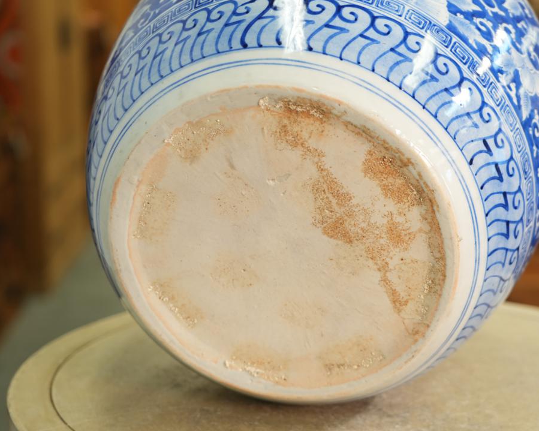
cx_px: 267
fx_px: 1228
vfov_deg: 19.9
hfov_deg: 24.8
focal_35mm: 77
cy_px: 216
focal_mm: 68
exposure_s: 1/80
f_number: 4
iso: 800
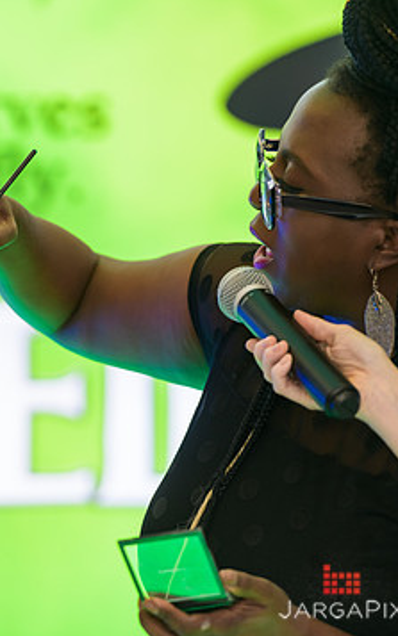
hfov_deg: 4.0
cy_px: 313
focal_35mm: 331
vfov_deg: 6.3
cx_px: -68
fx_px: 5747
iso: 400
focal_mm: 200
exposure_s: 1/125
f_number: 3.2
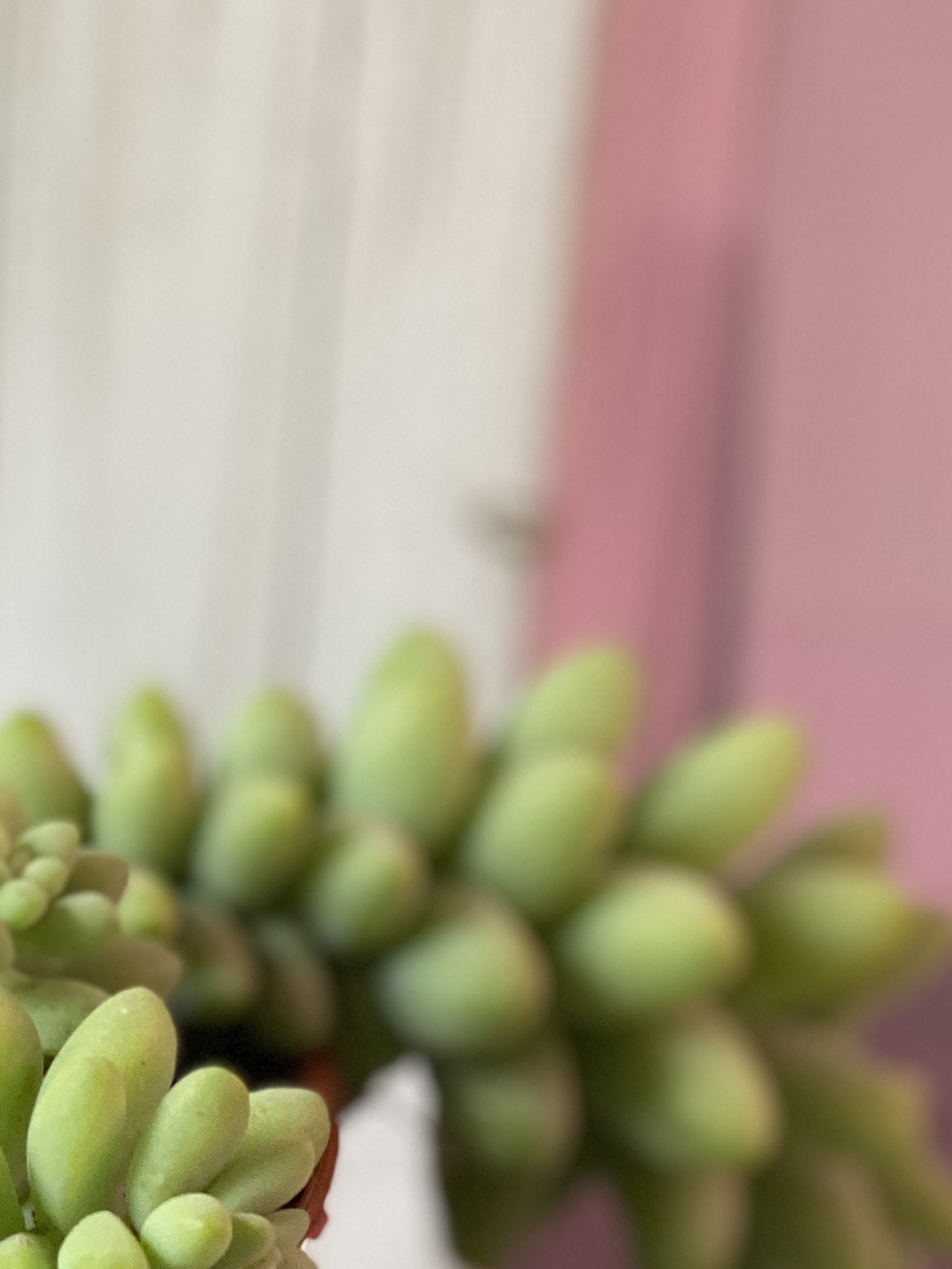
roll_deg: -3.0
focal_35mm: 135
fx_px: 4950
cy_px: 1068
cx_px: -214
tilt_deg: -30.8
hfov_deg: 10.8
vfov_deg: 14.5
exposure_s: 1/100
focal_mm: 6
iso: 160
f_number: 2
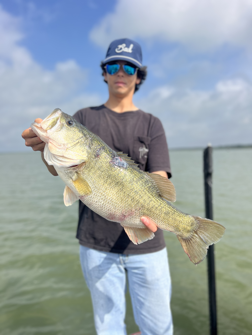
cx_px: 126
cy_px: 168
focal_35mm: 26
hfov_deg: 53.1
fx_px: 252
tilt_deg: -3.3
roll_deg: +2.0
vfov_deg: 67.3
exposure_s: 1/4831
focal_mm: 5.7
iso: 50
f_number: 1.5
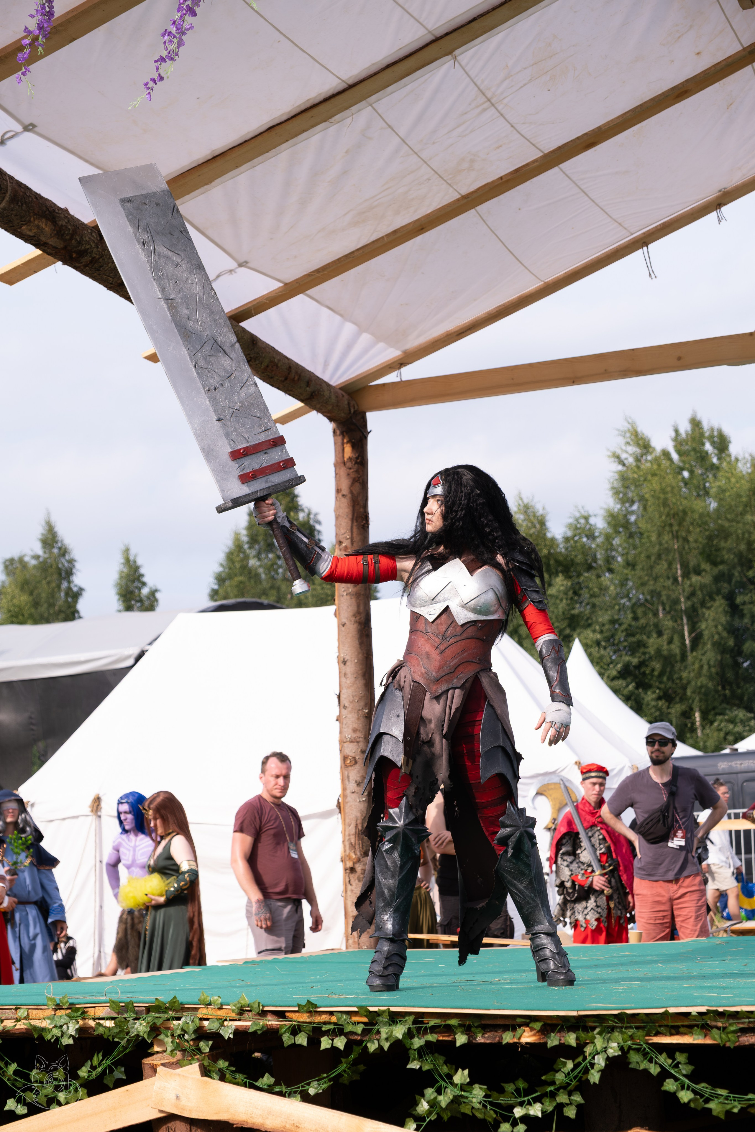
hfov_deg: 20.0
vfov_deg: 29.7
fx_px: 2139
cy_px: 566
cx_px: 378
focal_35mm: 68
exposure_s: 1/1000
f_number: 4
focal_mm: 45.5
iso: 200
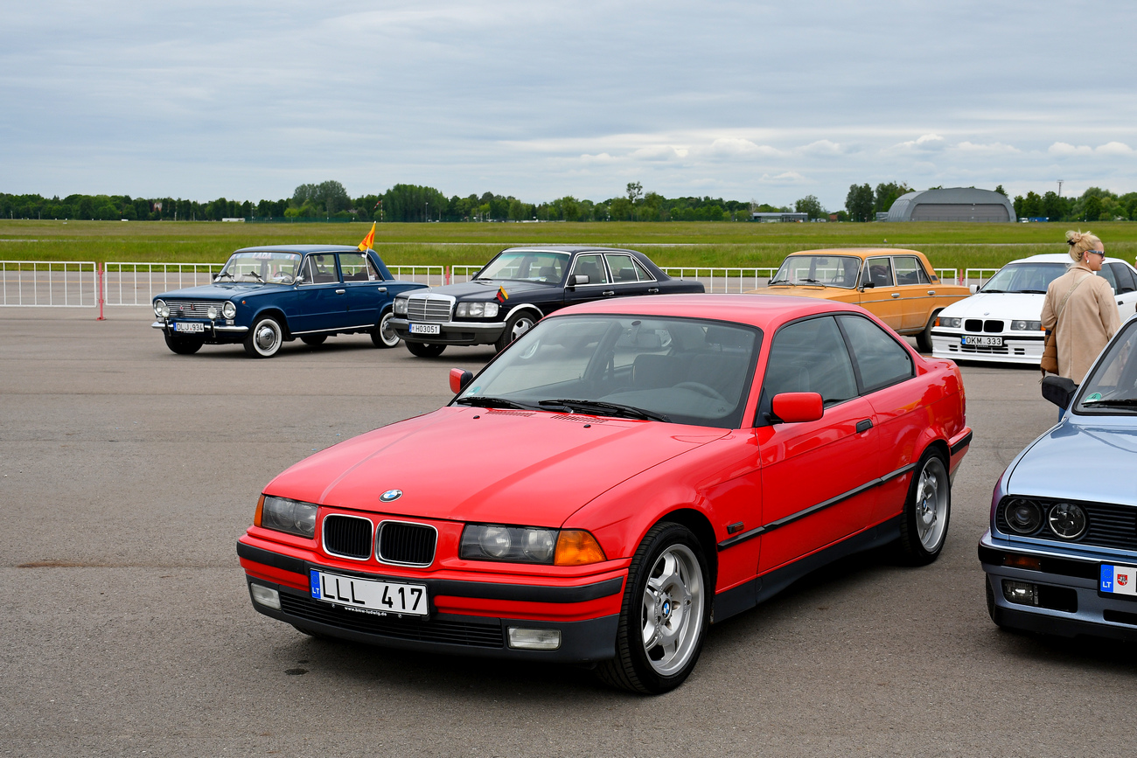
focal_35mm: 45
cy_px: 379
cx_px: 568
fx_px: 1421
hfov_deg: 43.6
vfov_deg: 29.9
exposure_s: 1/800
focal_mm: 30
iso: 200
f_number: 6.3
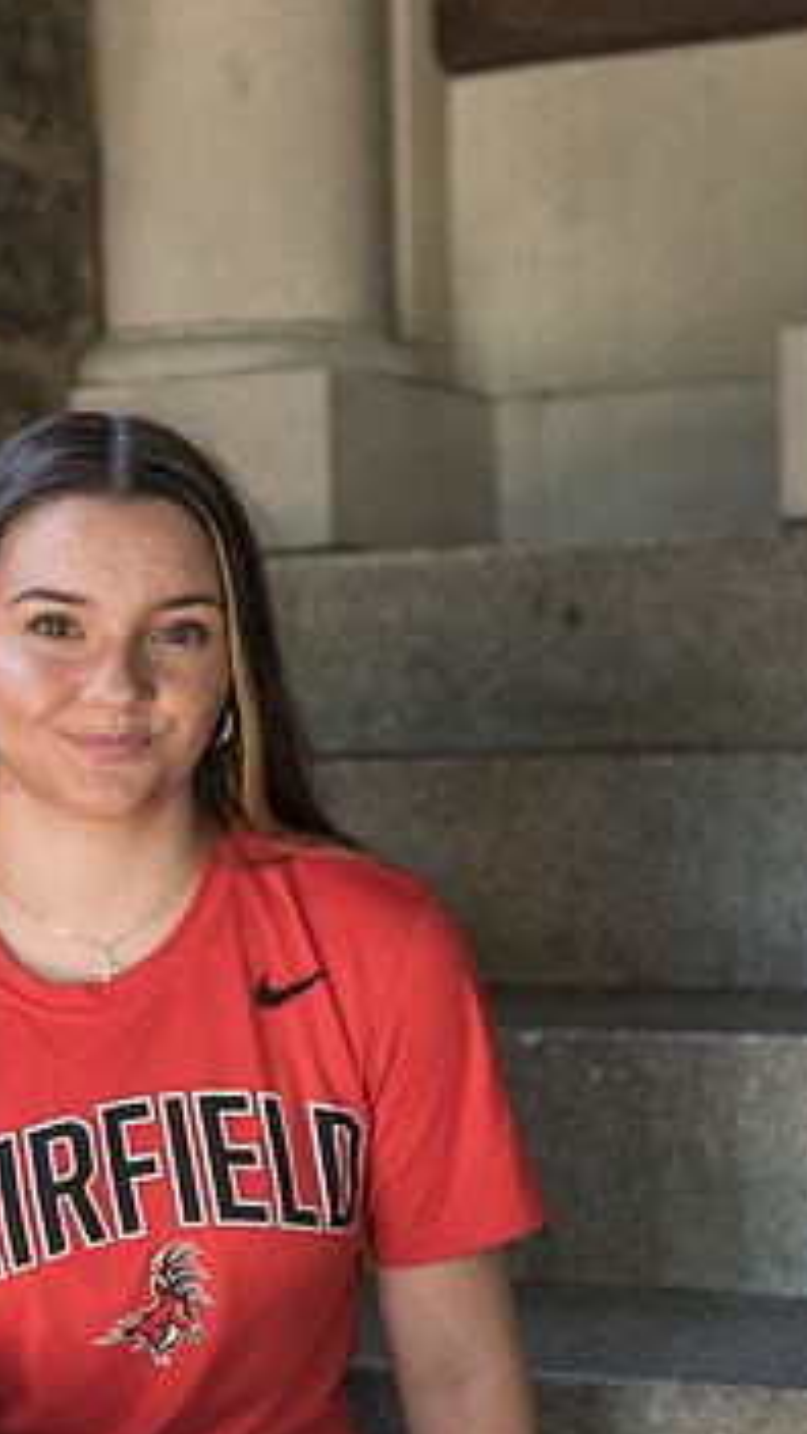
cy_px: 835
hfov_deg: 14.5
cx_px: 240
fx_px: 3157
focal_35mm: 83
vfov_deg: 25.6
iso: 500
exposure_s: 1/160
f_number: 4
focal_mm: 62
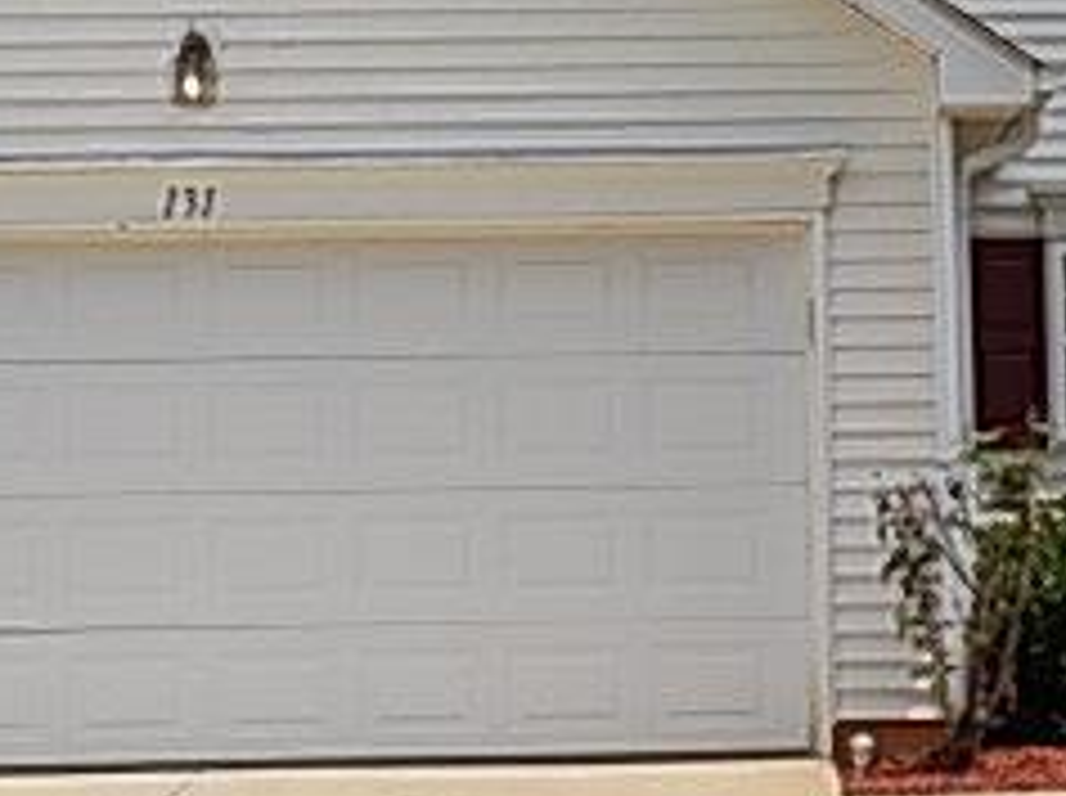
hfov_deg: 21.2
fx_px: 2829
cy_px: 396
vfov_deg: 16.0
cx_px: 805
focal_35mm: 92
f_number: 3.4
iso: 80
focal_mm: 6.1
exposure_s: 1/1250
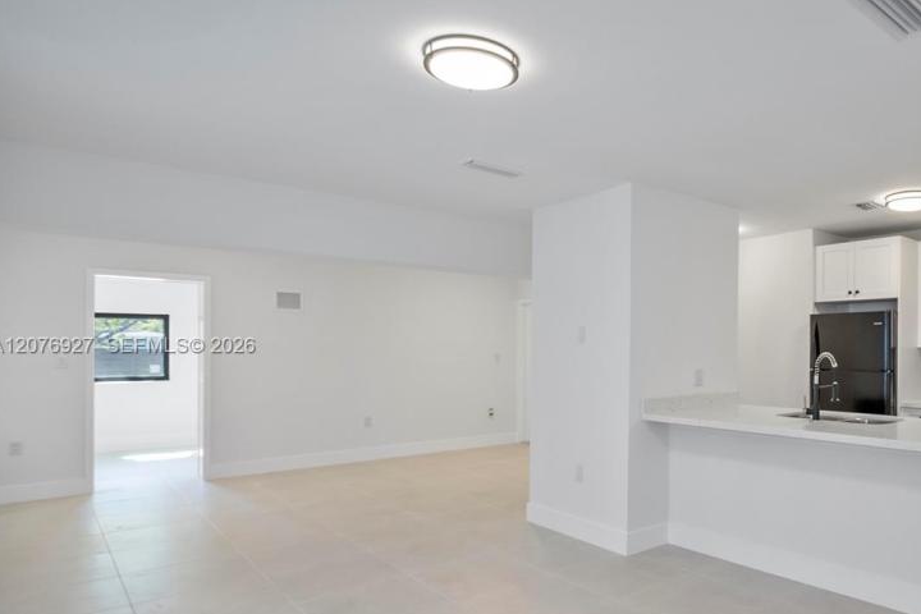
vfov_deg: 53.0
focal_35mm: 24
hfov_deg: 69.5
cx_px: 677
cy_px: 347
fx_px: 614
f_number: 10
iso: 640
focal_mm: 16
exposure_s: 1/20
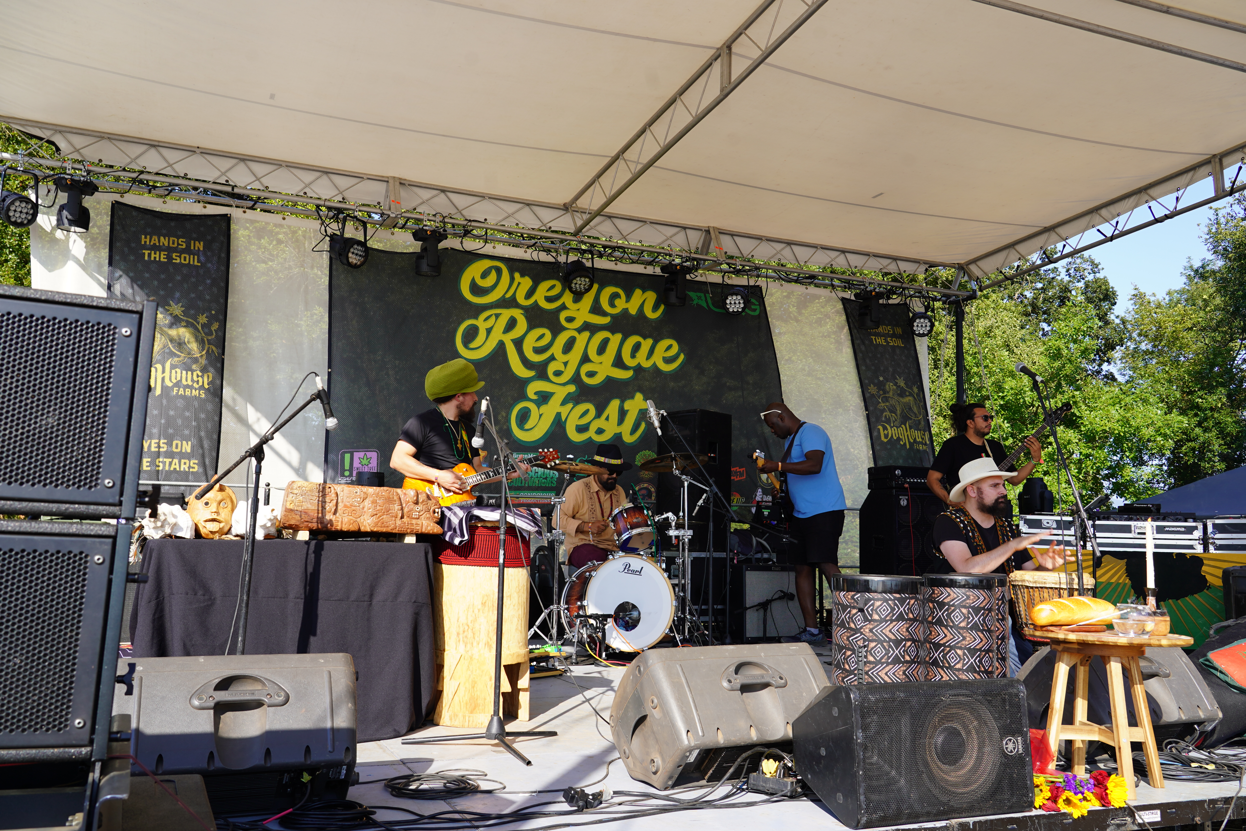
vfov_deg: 43.6
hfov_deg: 61.9
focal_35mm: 30
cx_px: 623
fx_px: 1038
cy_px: 416
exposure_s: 1/100
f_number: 8
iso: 100
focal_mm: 30
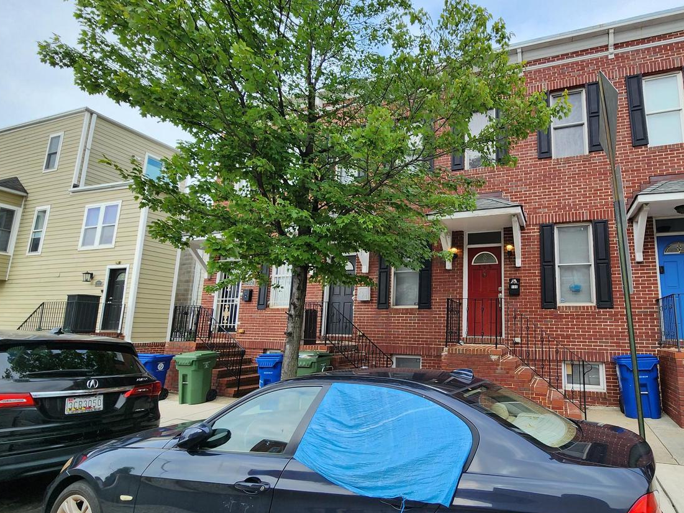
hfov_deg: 89.2
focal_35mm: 17
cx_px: 428
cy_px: 266
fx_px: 336
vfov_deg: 74.7
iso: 50
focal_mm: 2.2
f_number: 2.2
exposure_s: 1/758
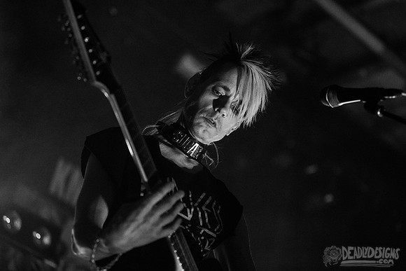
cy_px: 136
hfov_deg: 25.4
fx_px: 902
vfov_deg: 17.1
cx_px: 203
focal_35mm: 80
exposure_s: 1/400
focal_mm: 80
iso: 3200
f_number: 3.2
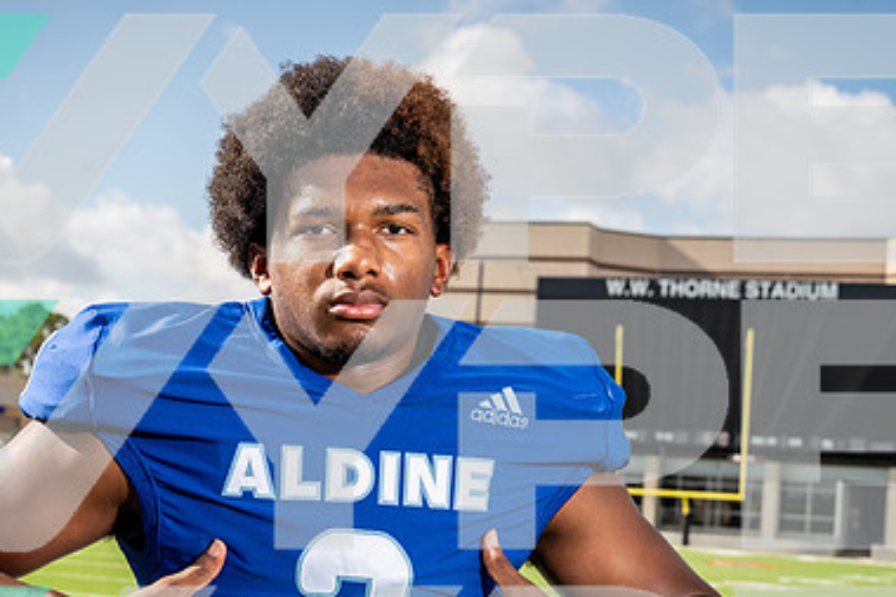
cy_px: 426
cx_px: 413
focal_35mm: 81
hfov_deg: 25.1
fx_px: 2015
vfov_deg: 16.8
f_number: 8
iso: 125
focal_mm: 53
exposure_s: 1/250
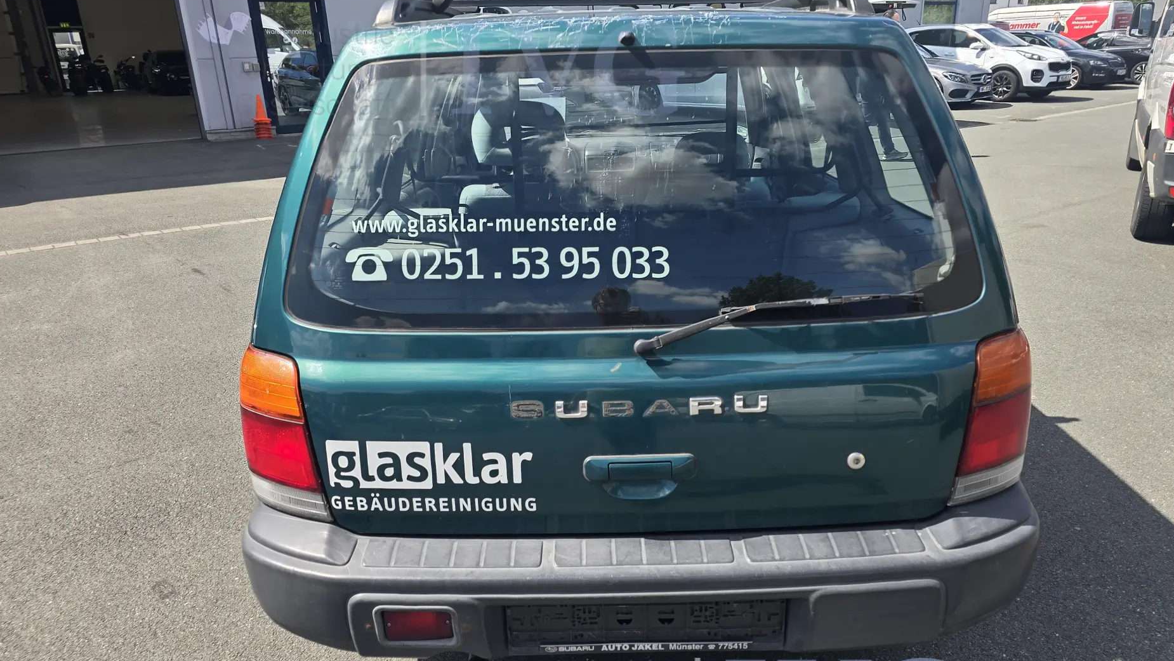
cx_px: 594
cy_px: 387
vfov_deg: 44.2
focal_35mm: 26
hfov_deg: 71.9
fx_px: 809
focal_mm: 6.3
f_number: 1.7
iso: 12
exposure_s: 1/396
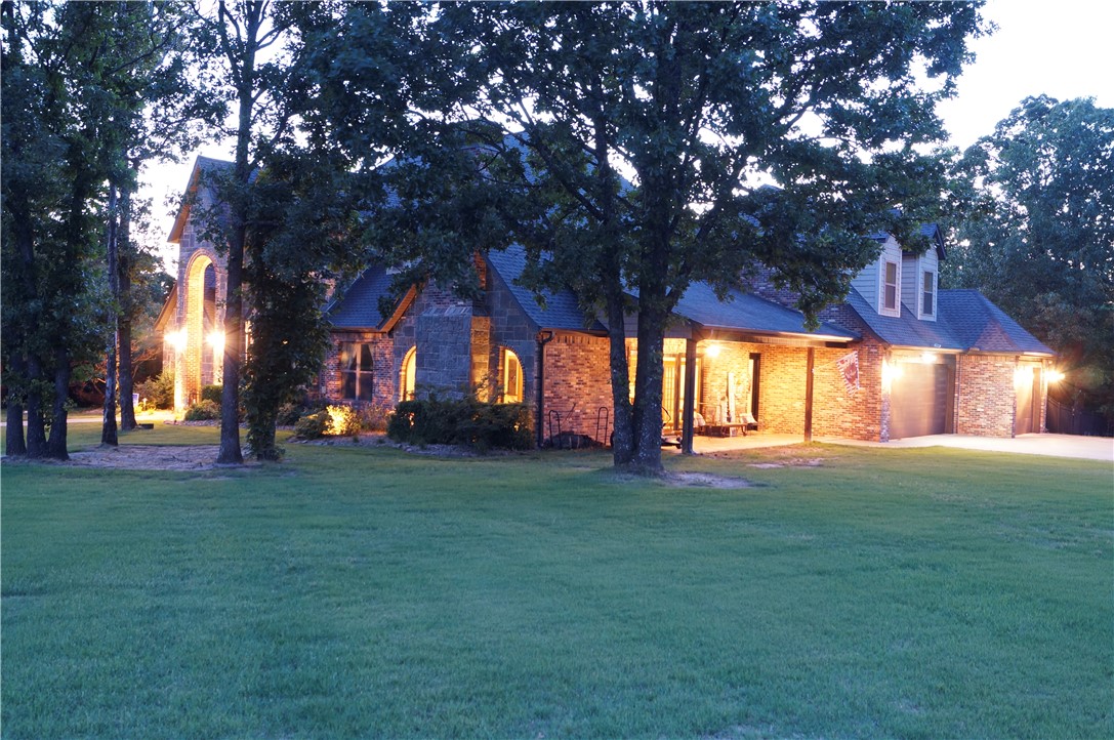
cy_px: 370
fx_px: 927
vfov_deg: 43.5
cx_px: 557
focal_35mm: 30
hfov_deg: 62.0
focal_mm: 20
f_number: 7.1
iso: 400
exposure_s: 6
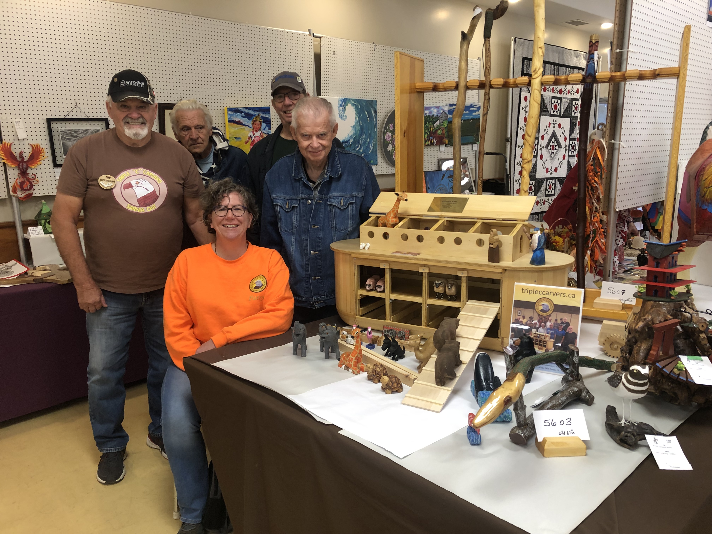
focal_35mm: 28
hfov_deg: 63.4
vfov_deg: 49.7
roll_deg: +1.8
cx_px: 356
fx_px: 576
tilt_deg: -13.4
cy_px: 267
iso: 40
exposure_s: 1/20
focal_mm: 3.99
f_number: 1.8
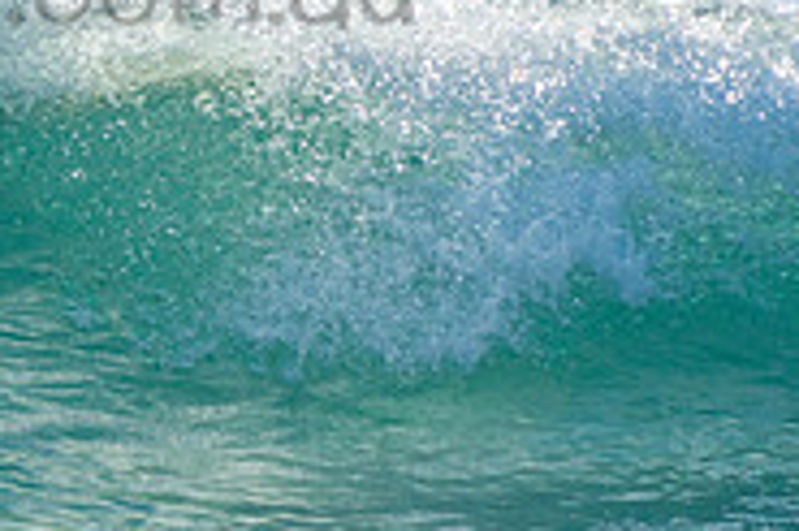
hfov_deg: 1.1
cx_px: -43
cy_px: -76
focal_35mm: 1836
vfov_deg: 0.7
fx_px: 40712
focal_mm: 390
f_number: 5.6
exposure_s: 1/1250
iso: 200
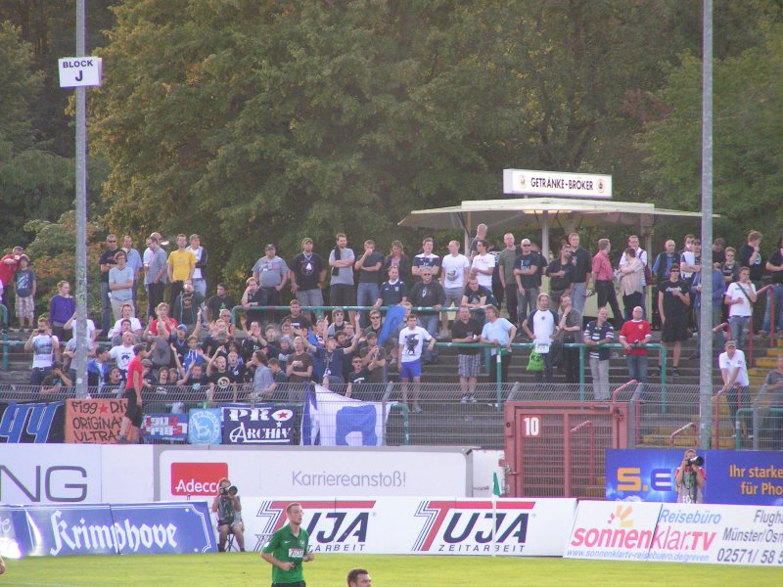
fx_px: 8595
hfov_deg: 5.2
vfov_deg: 3.9
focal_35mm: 380
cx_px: 392
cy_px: 294
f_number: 3.5
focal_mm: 58
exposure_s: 1/320
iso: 200
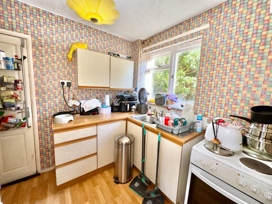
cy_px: 102
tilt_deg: -7.7
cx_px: 136
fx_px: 110
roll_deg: -2.8
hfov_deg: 102.1
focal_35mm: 14
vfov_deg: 85.7
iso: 160
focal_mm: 2.22
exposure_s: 1/99
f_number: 2.2
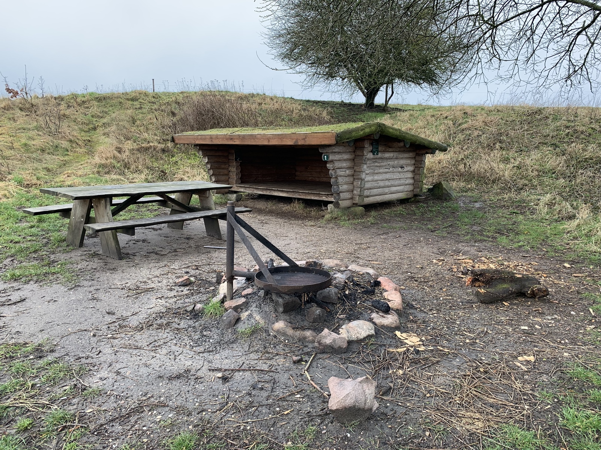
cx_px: 300
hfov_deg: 67.3
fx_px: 451
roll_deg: +0.0
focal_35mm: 26
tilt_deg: -7.9
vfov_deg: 53.1
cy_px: 225
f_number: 1.8
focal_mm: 4.25
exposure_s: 1/216
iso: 25
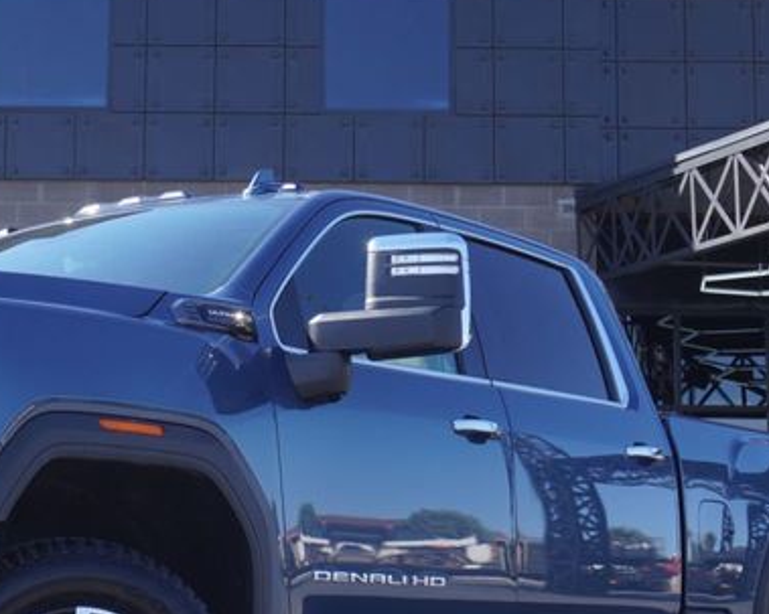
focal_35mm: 99
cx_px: 164
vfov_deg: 15.5
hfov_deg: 19.2
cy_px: 306
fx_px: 2253
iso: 100
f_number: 7.1
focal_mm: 26
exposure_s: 1/100
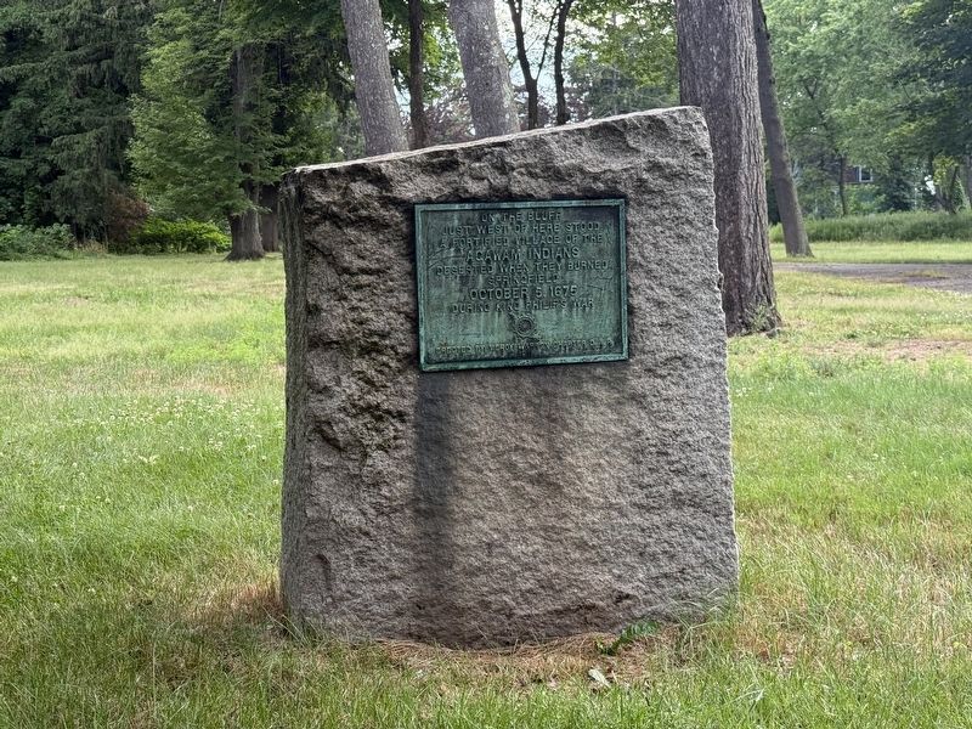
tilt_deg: -4.8
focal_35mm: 48
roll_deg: +0.1
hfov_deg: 39.7
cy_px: 364
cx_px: 486
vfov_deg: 30.3
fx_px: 1348
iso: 125
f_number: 1.78
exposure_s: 1/239
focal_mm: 6.76
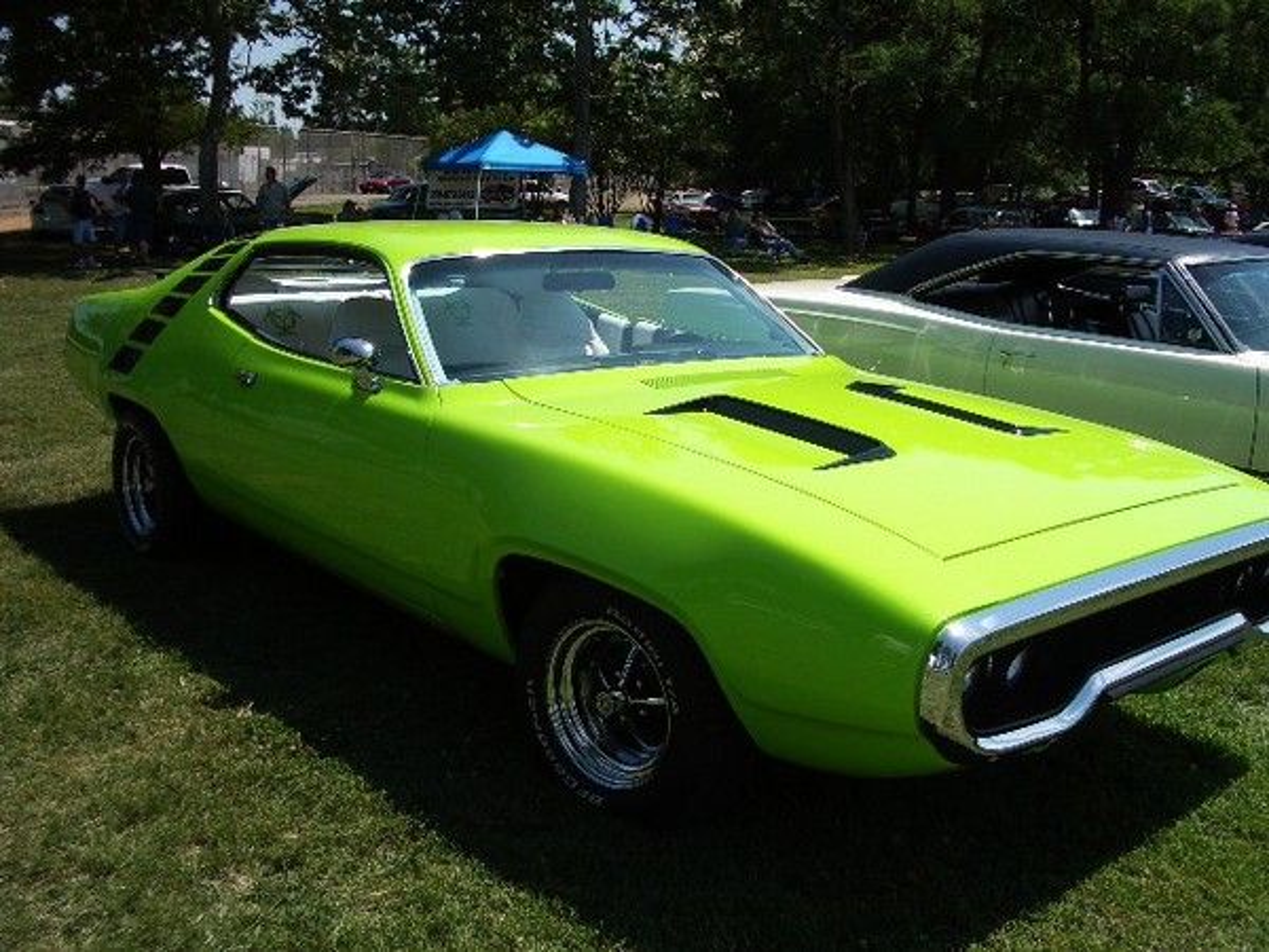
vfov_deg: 40.7
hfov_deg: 52.6
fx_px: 1283
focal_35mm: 35
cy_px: 476
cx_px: 634
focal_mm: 5.8
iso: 80
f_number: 4.3
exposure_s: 1/500
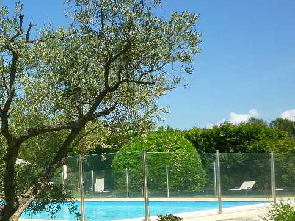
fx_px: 494
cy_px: 179
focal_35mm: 58
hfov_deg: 32.7
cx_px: 78
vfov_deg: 24.8
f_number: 4
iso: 80
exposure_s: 1/500
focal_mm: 5.2
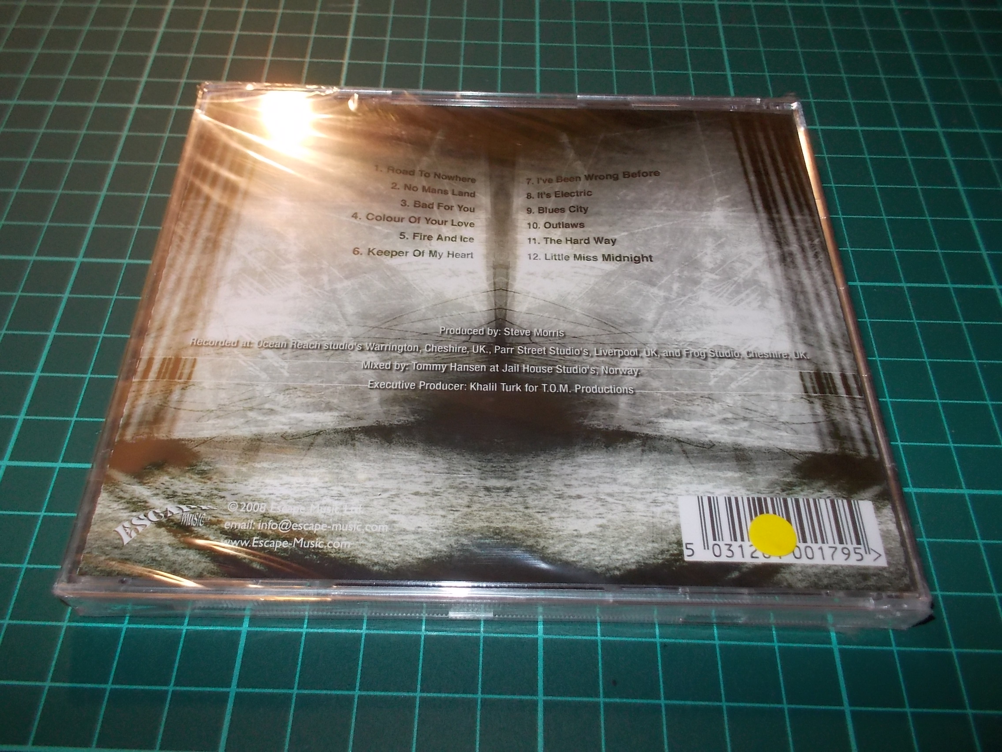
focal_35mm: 29
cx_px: 501
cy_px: 376
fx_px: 839
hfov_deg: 61.7
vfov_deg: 48.2
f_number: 3.3
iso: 200
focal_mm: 4.1
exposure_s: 1/30
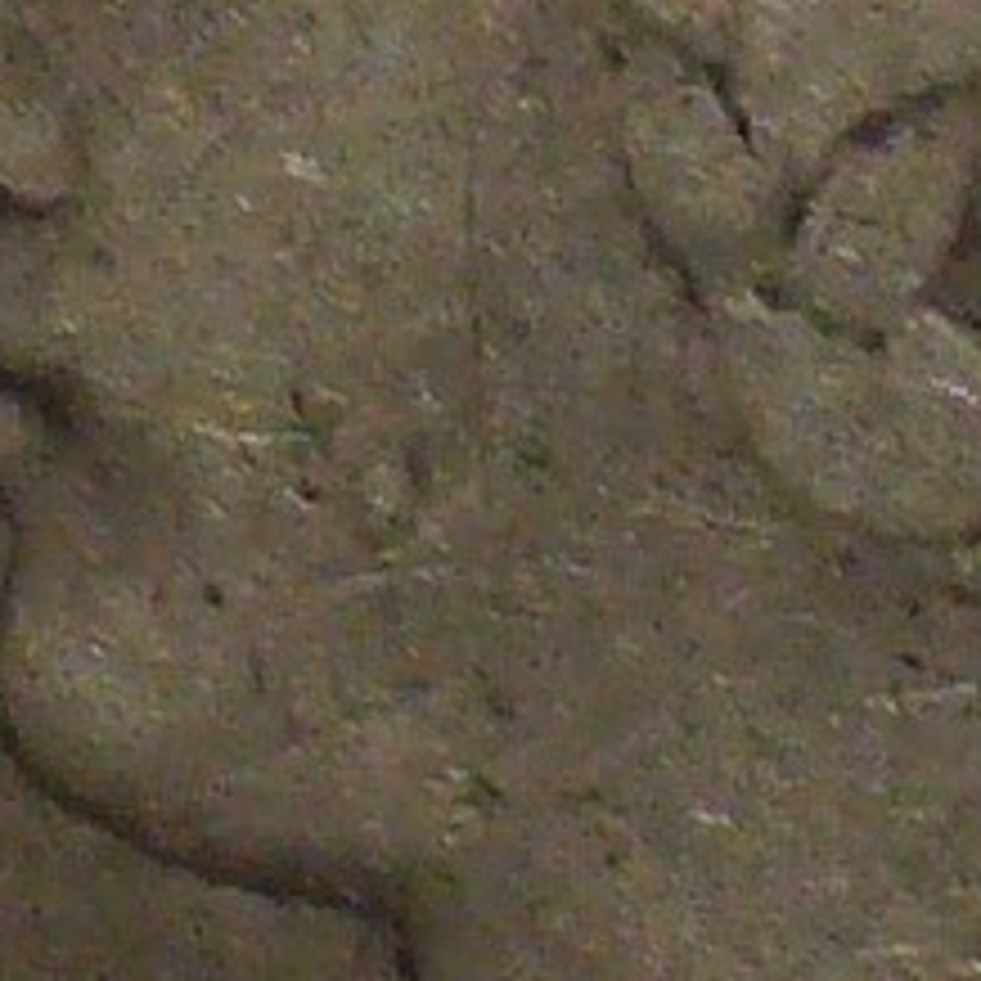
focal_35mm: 174
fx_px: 5579
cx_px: 976
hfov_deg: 10.0
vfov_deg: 10.0
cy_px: 346
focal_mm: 6.1
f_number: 2.8
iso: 125
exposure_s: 1/30
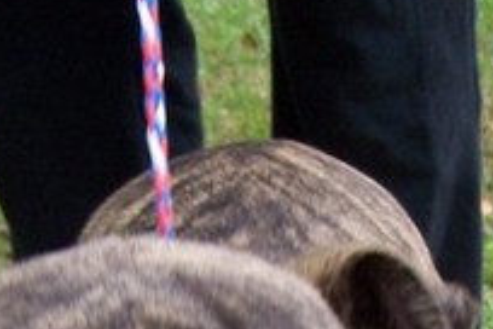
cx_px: 317
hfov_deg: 13.8
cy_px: 680
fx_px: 2040
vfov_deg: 8.7
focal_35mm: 149
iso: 140
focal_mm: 6.3
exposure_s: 1/180
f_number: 2.8
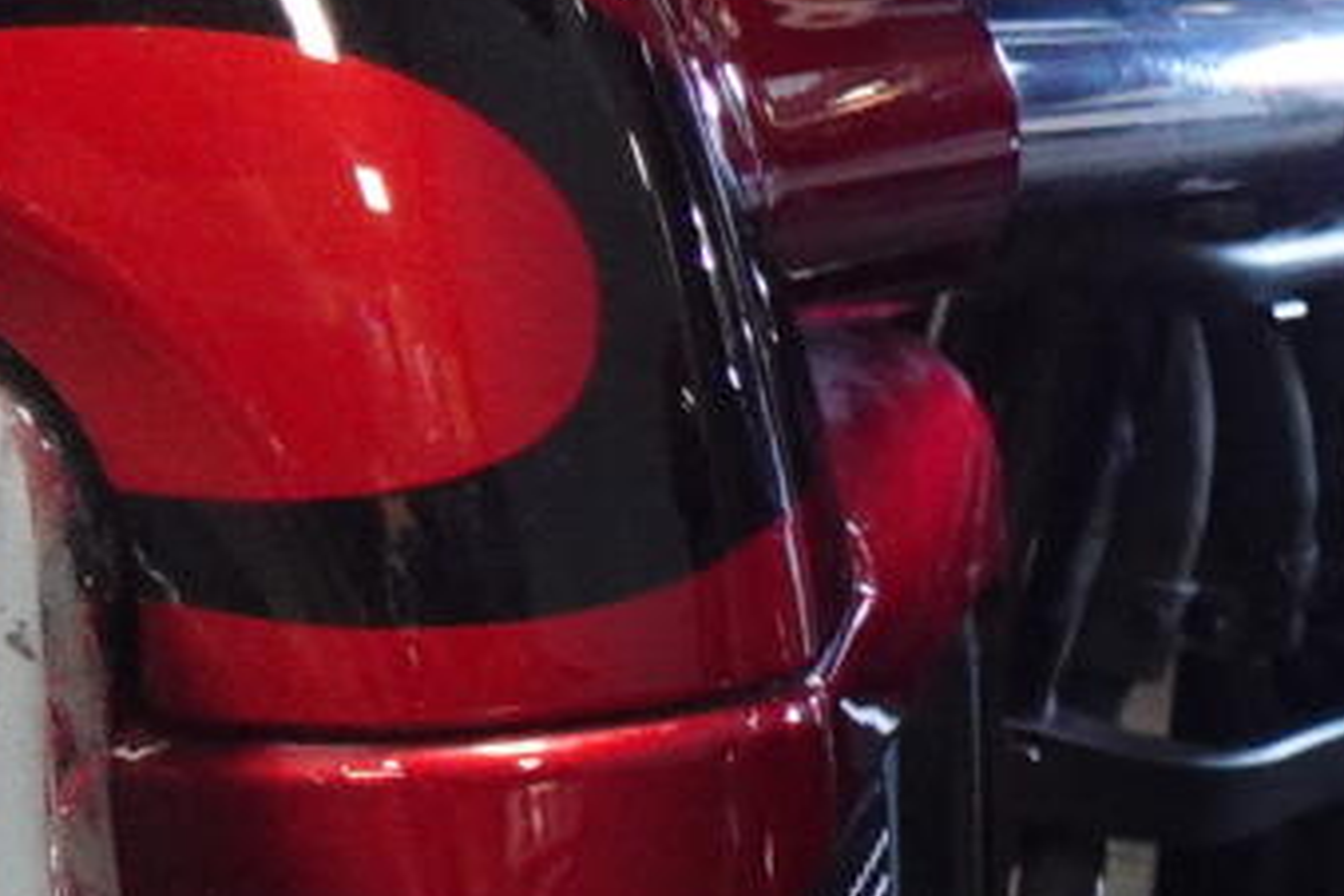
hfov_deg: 12.3
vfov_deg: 10.7
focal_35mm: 118
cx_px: 3532
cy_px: 1754
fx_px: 4405
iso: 1000
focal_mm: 7.6
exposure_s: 1/80
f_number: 2
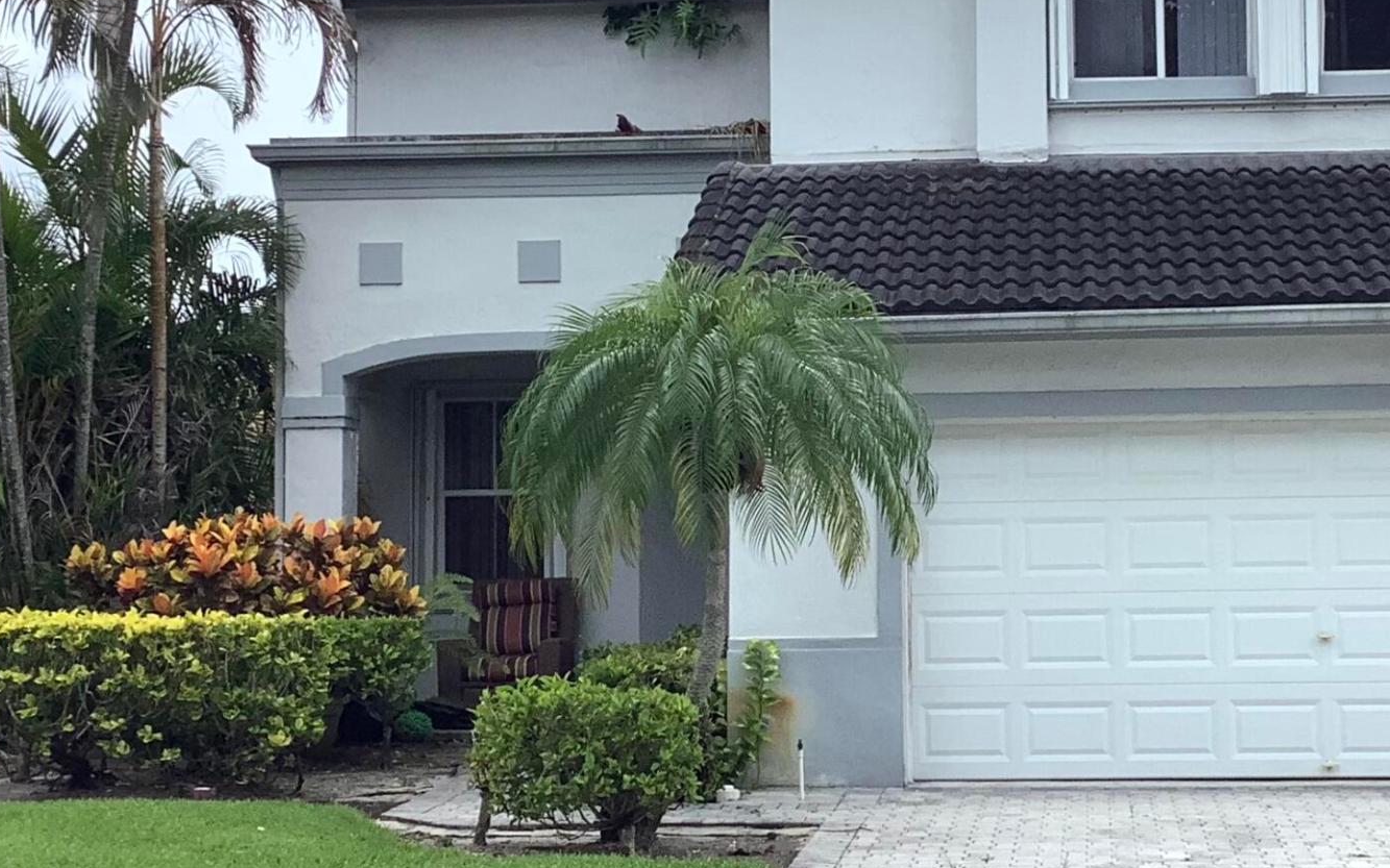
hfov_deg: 28.8
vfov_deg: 18.3
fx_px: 2690
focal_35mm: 71
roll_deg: +0.0
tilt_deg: +3.9
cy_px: 364
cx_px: 907
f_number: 2.4
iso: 25
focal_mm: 3.3
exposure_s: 1/422
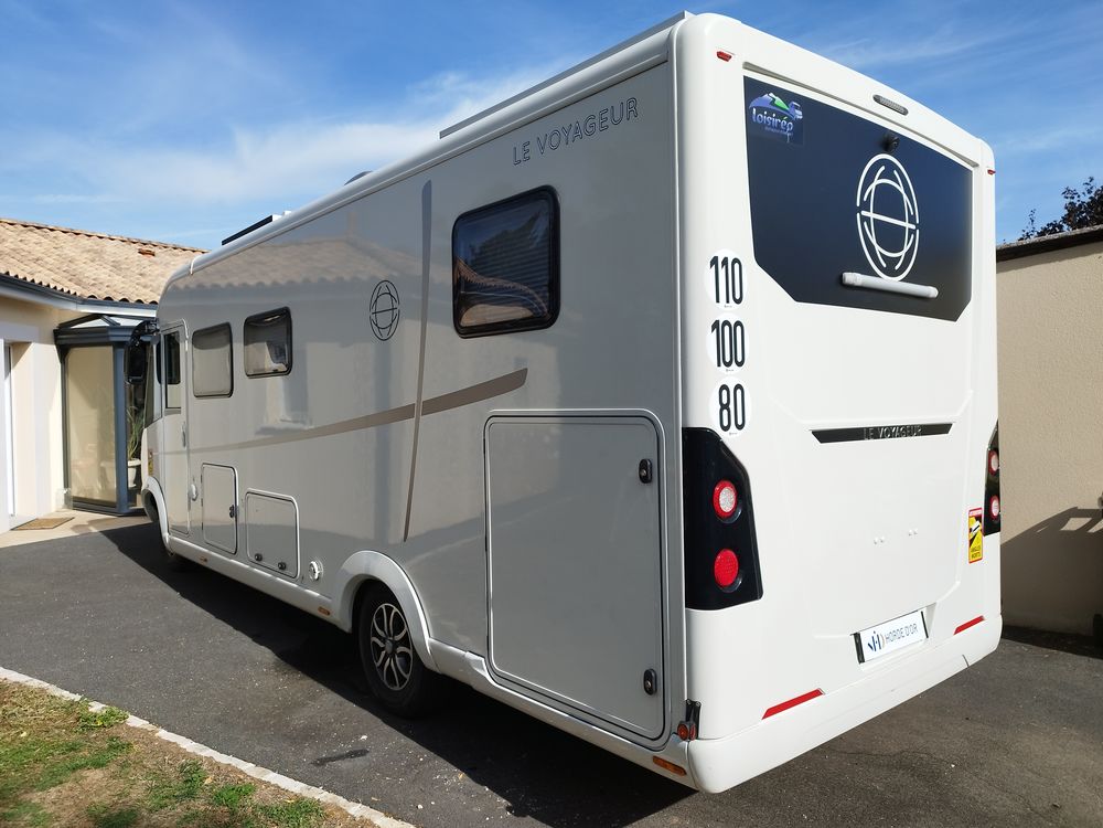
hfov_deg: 71.6
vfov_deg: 56.8
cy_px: 414
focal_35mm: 24
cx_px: 552
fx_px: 765
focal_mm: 5.89
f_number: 1.89
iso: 50
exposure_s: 1/1057
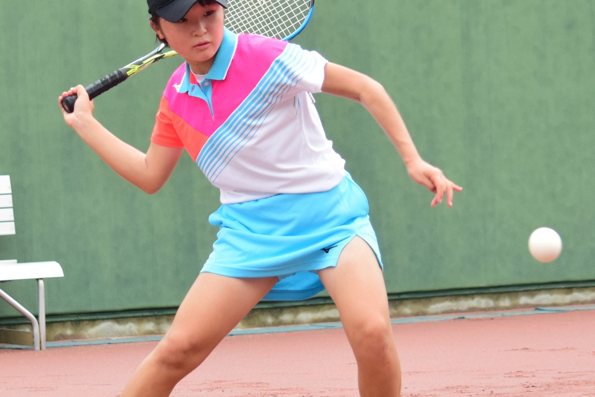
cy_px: 222
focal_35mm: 189
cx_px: 244
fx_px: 3119
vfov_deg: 7.3
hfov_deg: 10.9
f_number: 4.5
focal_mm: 85
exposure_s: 1/1250
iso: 800
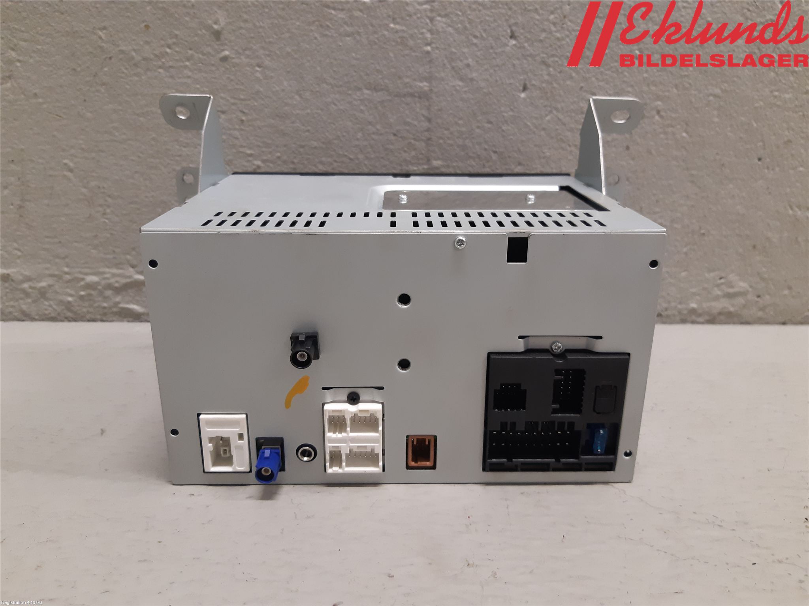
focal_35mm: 26
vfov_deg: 53.1
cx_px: 404
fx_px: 608
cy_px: 303
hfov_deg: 67.3
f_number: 1.7
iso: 160
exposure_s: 1/50
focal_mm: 3.93
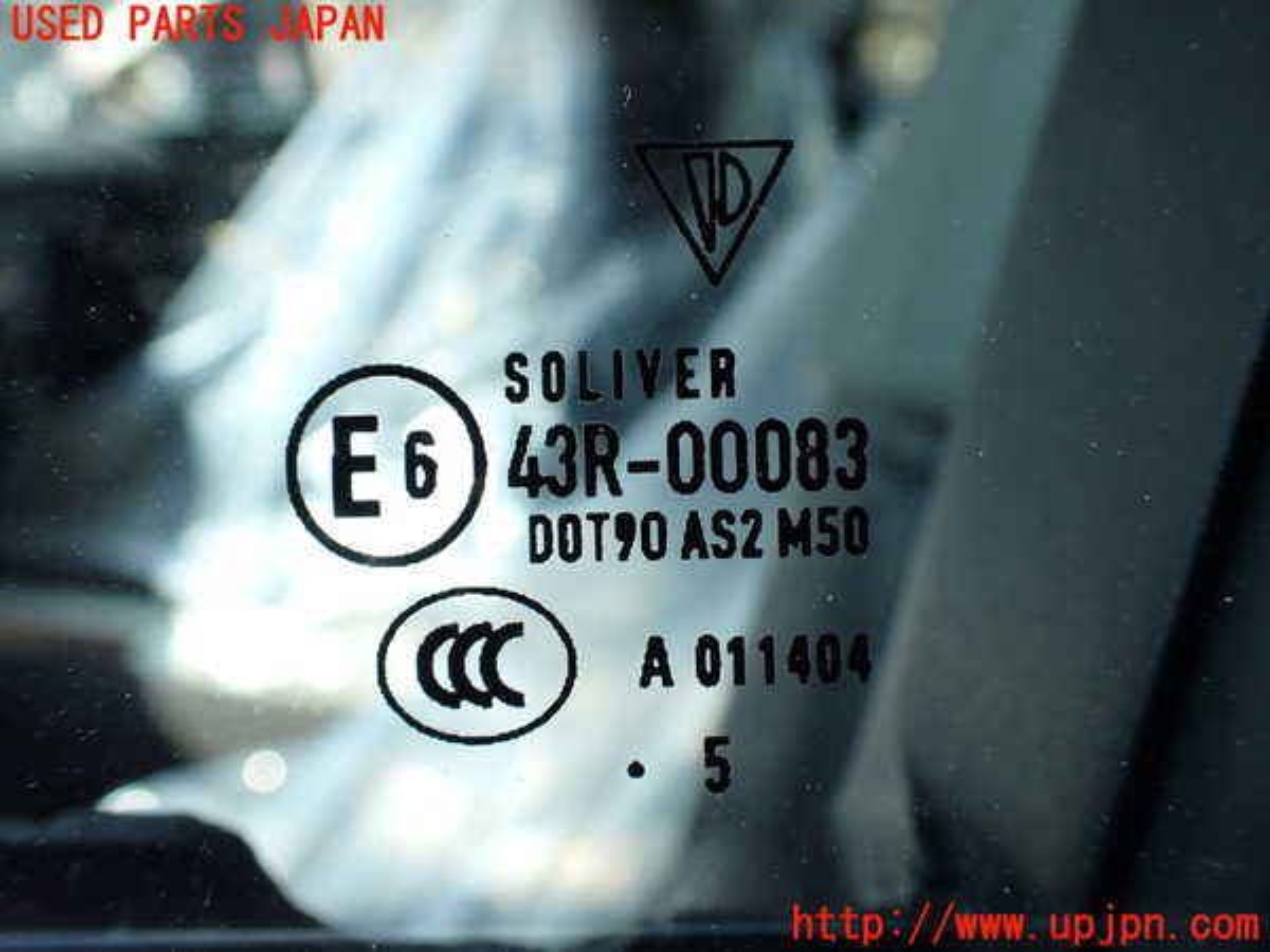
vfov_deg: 46.8
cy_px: 476
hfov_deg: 60.0
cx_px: 635
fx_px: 1101
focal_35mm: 30
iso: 100
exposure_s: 1/160
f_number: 3.2
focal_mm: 5.4
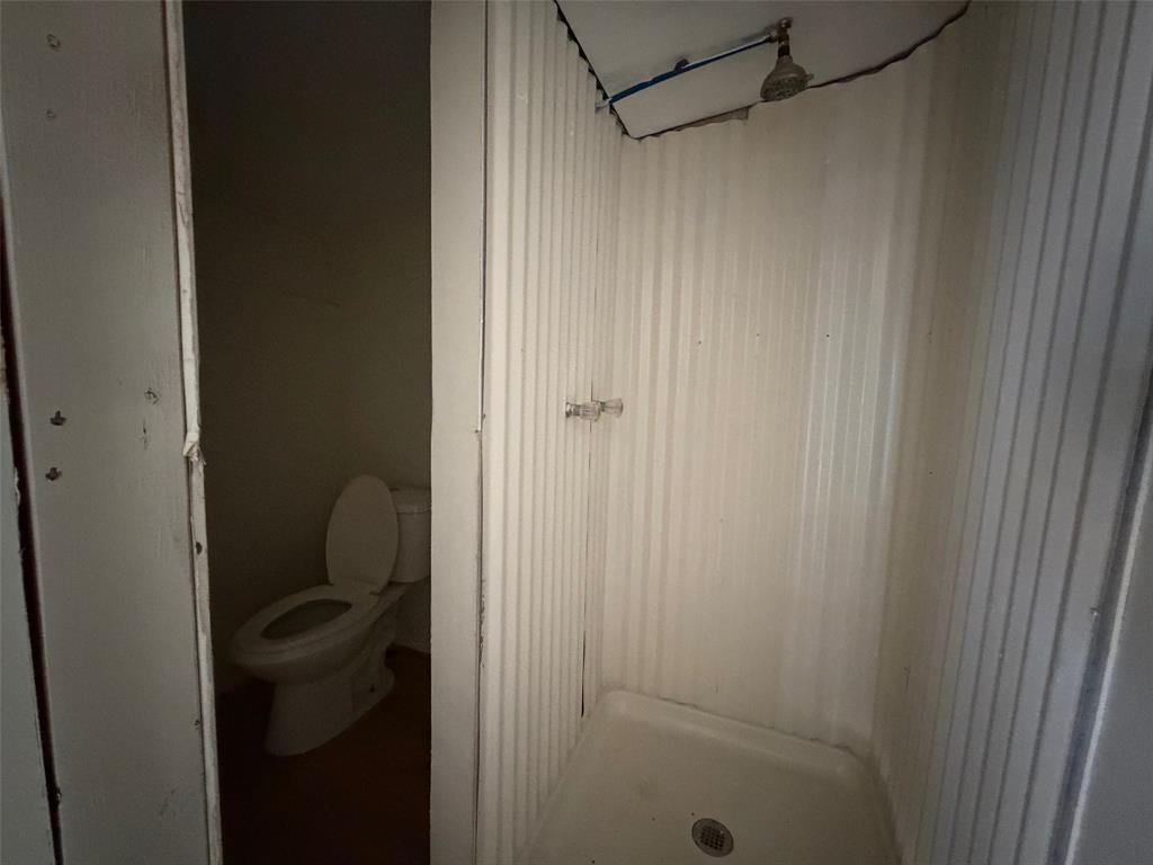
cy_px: 432
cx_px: 576
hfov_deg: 102.1
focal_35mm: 14
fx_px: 466
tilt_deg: -5.9
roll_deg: -1.5
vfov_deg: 85.7
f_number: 2.2
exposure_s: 1/34
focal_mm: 2.22
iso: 1600
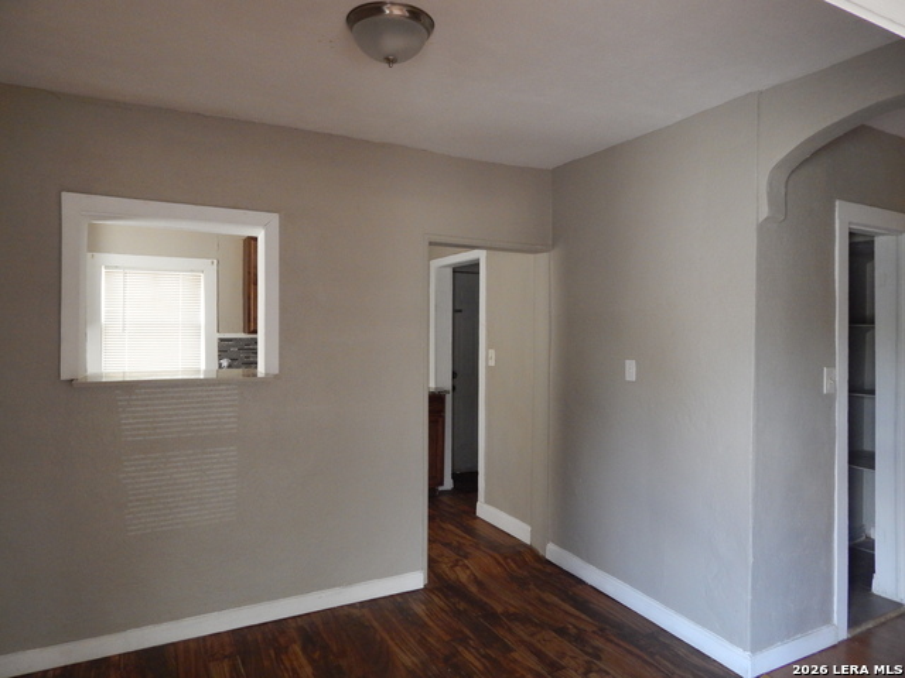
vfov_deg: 58.9
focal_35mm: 23
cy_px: 339
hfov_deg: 73.9
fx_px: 601
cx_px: 452
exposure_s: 1/25
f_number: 3
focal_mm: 4
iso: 400
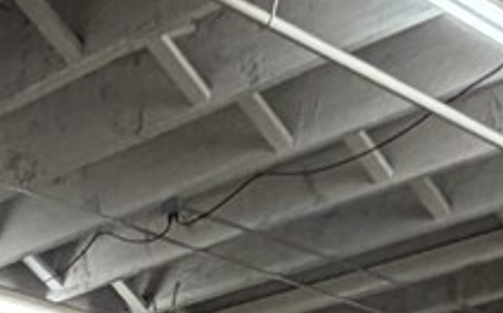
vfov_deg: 9.8
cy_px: 837
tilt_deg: -1.5
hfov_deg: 18.4
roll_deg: +0.3
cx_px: 76
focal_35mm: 112
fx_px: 1534
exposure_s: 1/60
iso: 250
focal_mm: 2.22
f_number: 2.2
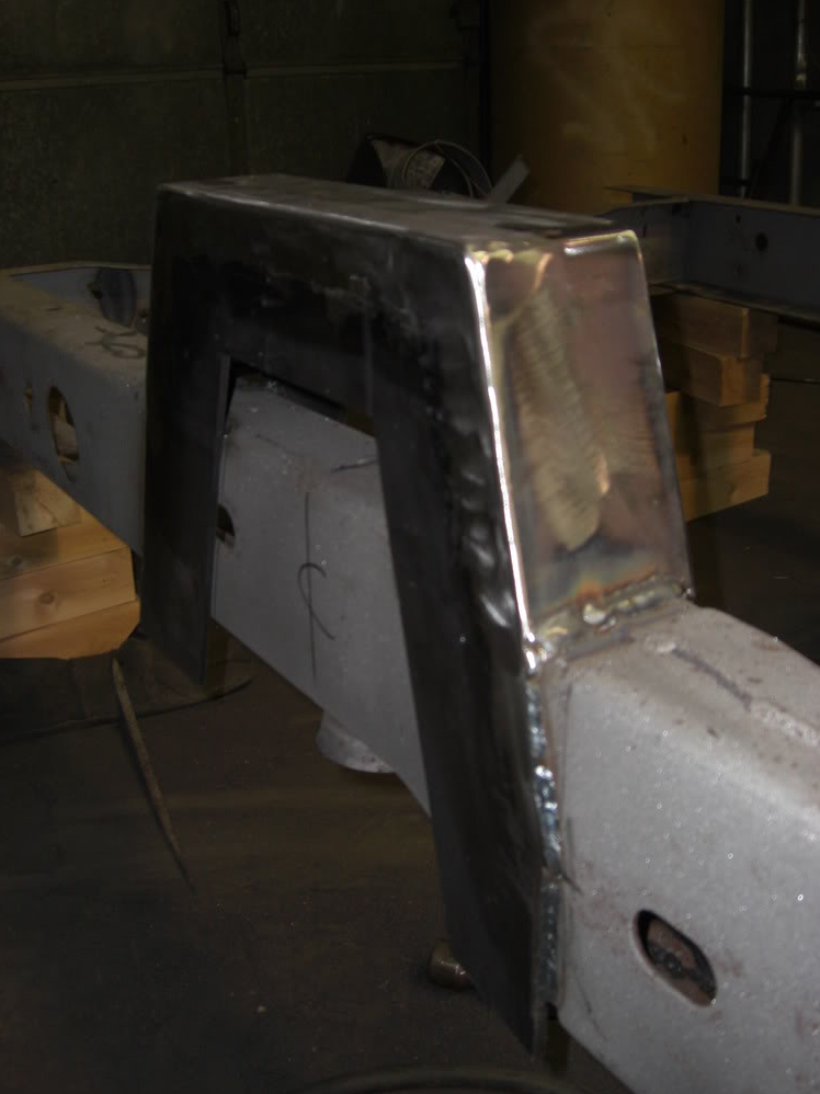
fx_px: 1232
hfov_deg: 36.8
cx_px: 409
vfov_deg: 47.9
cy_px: 545
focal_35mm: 39
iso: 200
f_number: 2.8
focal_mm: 7.9
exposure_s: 1/30
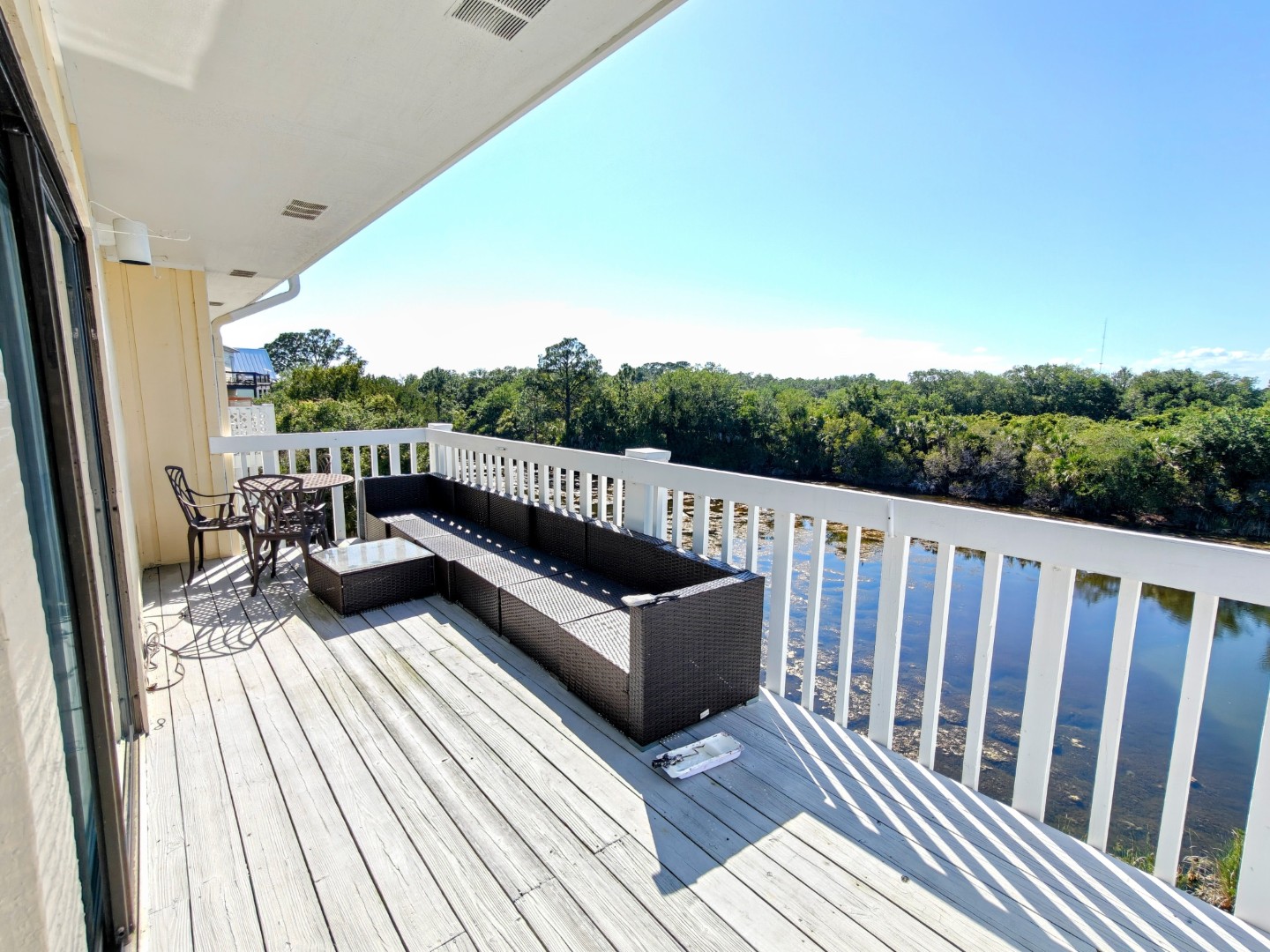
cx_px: 635
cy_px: 476
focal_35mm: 16
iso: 50
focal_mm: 2.31
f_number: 2
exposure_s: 1/865
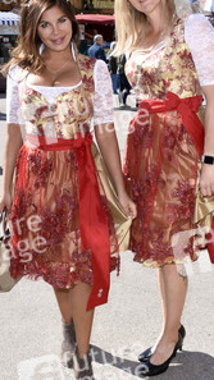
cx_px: 120
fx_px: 491
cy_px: 182
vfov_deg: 42.3
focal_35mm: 49
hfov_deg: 24.5
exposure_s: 1/160
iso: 160
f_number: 9
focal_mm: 23
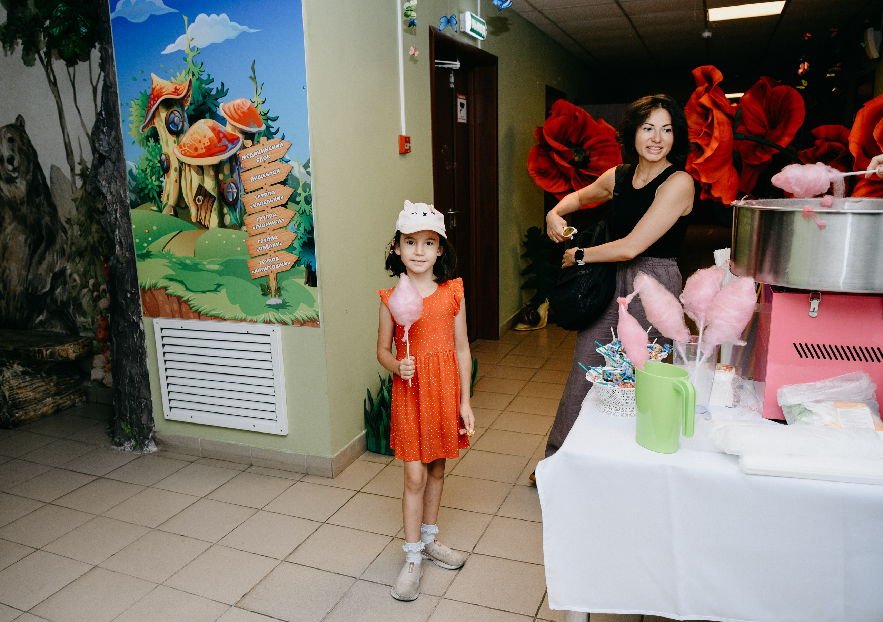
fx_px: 737
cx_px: 373
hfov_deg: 61.5
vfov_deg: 45.7
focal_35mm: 30
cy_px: 340
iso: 320
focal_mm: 26
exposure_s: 1/160
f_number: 4
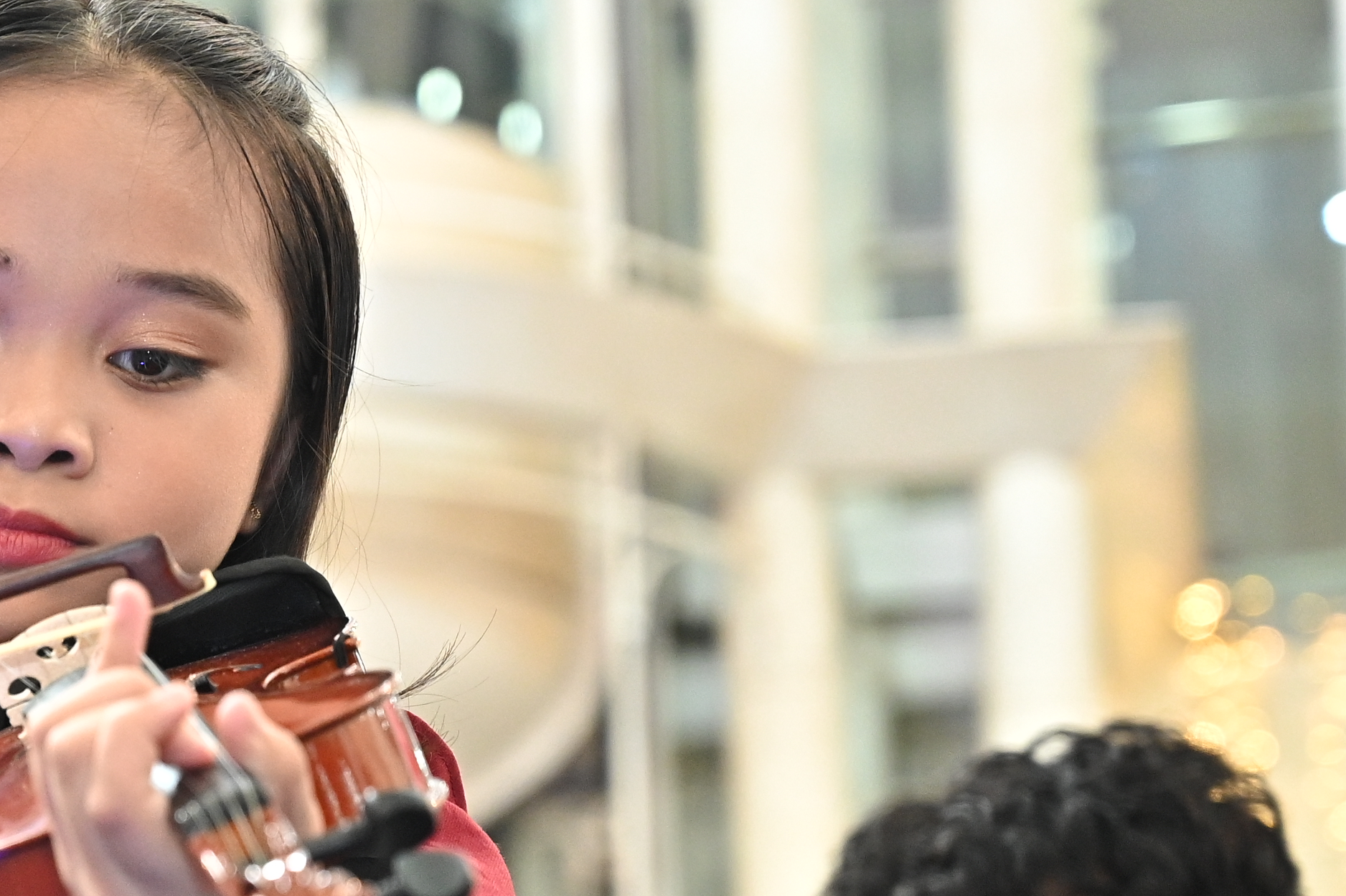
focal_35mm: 169
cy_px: 680
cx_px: -252
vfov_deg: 8.1
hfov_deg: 11.9
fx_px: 6316
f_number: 4
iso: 2500
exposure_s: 1/125
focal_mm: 70
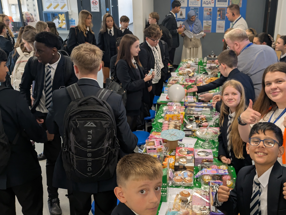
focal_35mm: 37
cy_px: 98
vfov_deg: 38.7
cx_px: 169
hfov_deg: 49.8
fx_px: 306
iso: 226
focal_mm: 5.43
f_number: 1.89
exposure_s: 1/100
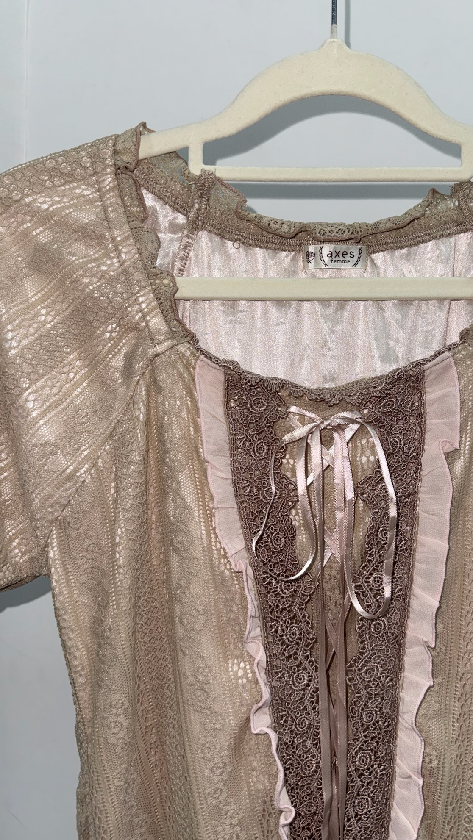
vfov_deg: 69.8
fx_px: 602
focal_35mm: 27
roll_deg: -0.8
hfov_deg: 42.8
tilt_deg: -3.5
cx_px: 274
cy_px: 410
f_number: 1.78
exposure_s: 1/75
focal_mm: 6.76
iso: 50
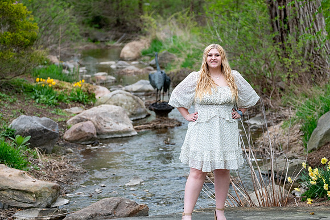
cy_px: 110
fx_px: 981
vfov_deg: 12.8
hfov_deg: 19.1
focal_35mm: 107
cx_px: 165
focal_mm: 71.5
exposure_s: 1/320
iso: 250
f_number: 2.8
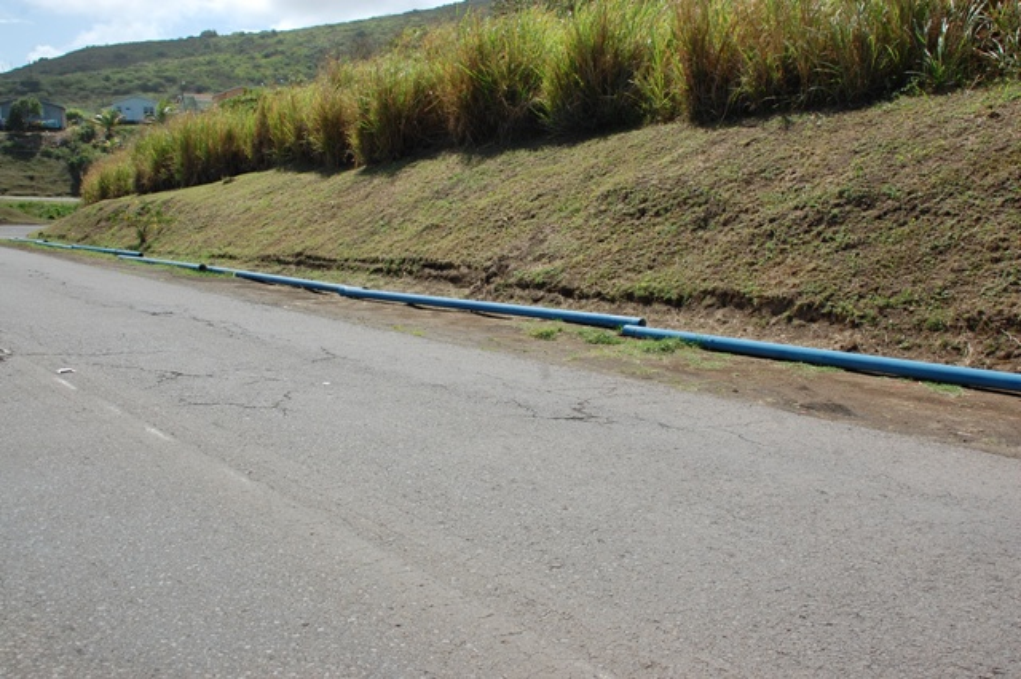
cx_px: 510
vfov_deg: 36.8
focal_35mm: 36
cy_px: 340
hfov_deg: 53.2
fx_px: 1020
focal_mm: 24
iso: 200
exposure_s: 1/320
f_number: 9
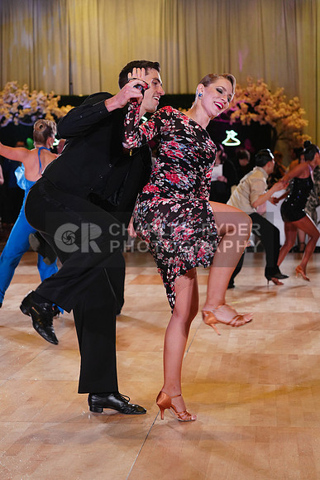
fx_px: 933
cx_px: 160
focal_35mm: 70
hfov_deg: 19.5
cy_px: 240
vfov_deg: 28.8
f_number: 4
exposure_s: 1/400
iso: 1600
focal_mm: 70
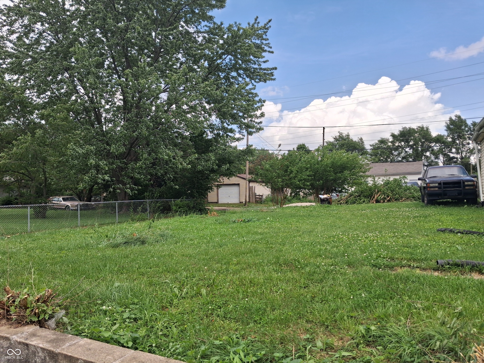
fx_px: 378
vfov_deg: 51.4
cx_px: 242
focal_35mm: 27
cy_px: 182
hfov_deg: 65.3
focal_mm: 4
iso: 20
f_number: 1.8
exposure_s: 1/617
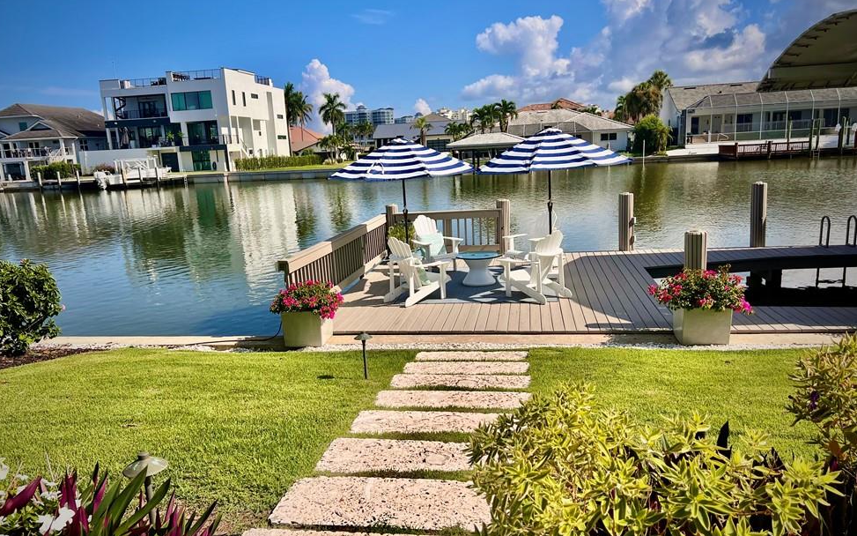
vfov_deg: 43.1
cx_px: 415
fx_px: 677
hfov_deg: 64.6
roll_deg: +3.0
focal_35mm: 29
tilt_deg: -13.0
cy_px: 287
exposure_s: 1/6211
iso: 50
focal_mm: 5.7
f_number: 1.5
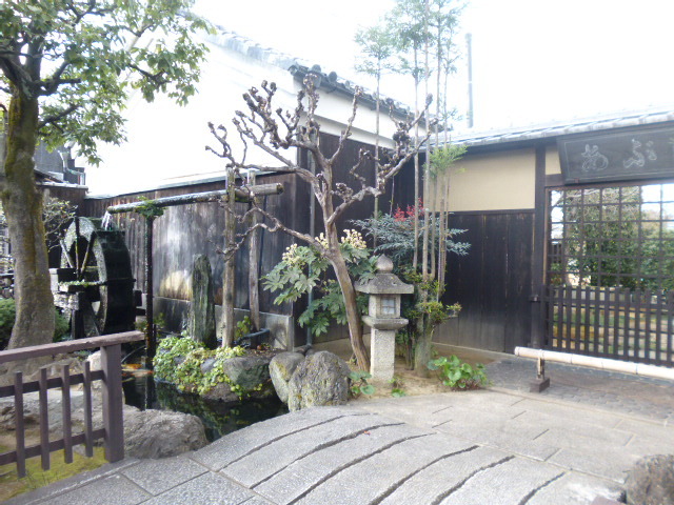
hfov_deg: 71.6
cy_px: 252
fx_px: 467
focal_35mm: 24
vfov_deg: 56.8
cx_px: 337
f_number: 2.8
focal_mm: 4.3
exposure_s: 1/60
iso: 125
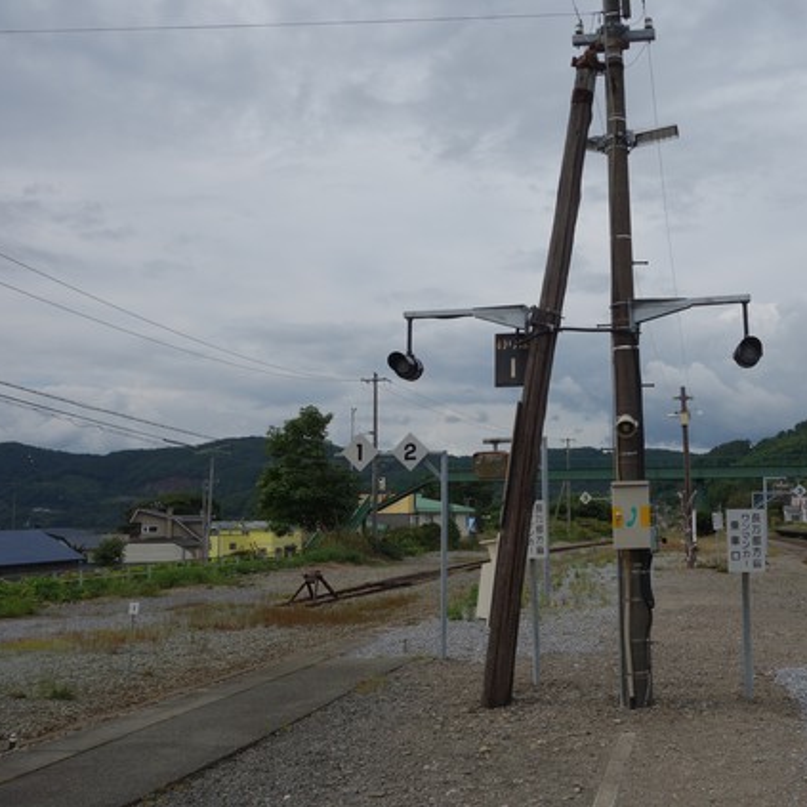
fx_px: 950
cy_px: 405
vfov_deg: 46.0
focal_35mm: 36
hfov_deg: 45.0
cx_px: 570
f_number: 5.6
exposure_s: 1/800
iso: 125
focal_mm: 10.4
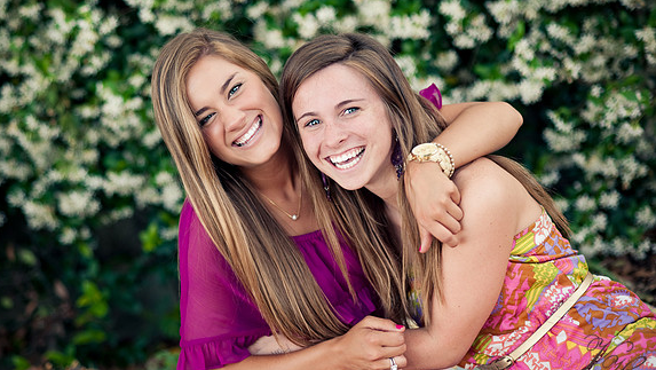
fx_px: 1566
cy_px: 190
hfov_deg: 23.7
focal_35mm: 90
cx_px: 326
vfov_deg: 13.5
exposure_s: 1/250
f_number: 2.2
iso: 250
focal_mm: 85
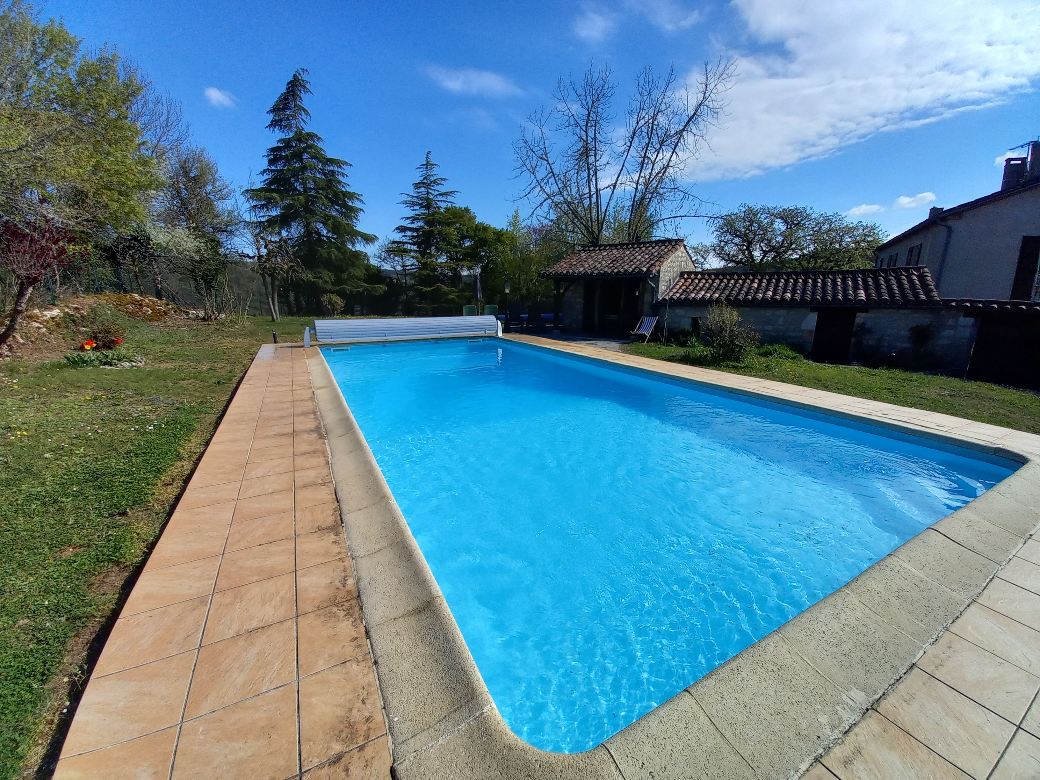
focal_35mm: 13
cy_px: 390
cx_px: 520
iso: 40
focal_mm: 1.42
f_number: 2.2
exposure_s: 1/1770
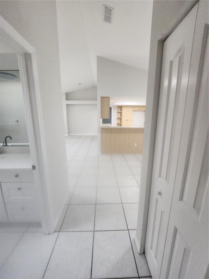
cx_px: 104
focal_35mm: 13
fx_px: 105
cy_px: 140
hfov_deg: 89.9
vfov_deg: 106.2
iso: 400
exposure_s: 1/60
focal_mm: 1.7
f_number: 2.2
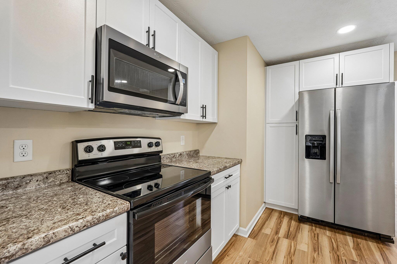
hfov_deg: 96.7
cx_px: 198
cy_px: 132
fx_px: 176
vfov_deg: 73.7
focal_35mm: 16
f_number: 8
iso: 400
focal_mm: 16
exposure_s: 1/15
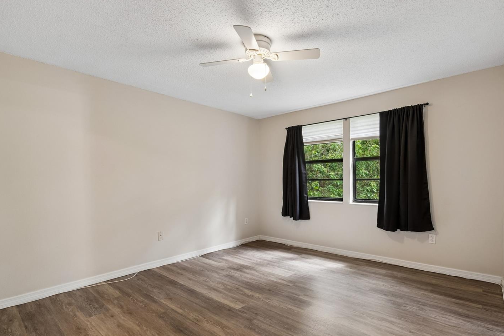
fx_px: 238
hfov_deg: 93.1
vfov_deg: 70.2
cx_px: 272
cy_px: 187
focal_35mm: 17
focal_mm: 10
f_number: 7.1
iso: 100
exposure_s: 1/4
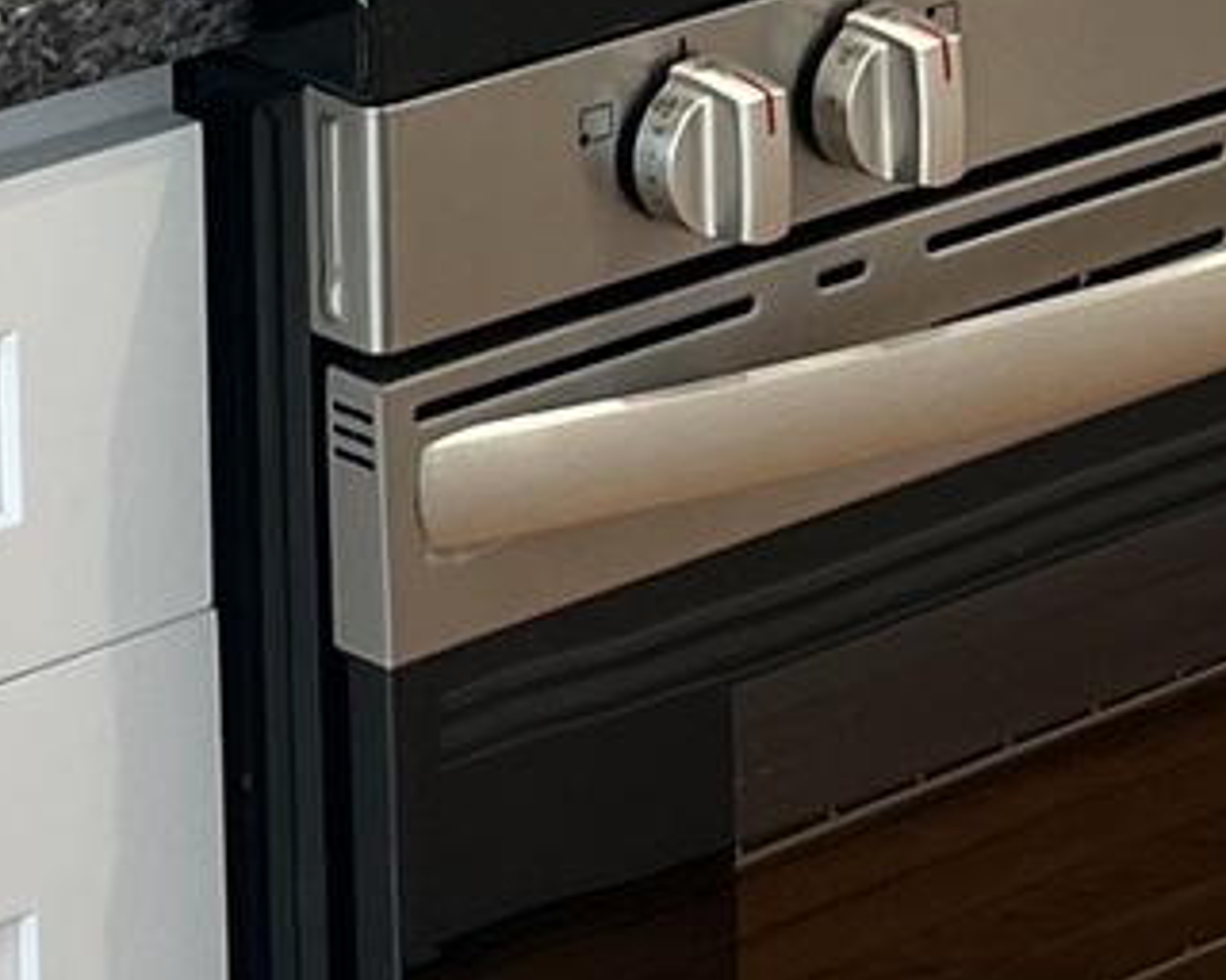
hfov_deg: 10.5
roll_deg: +1.5
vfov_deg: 7.9
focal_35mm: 183
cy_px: -1279
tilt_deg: -8.1
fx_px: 6640
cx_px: 533
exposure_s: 1/120
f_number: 1.6
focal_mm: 5.1
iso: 50
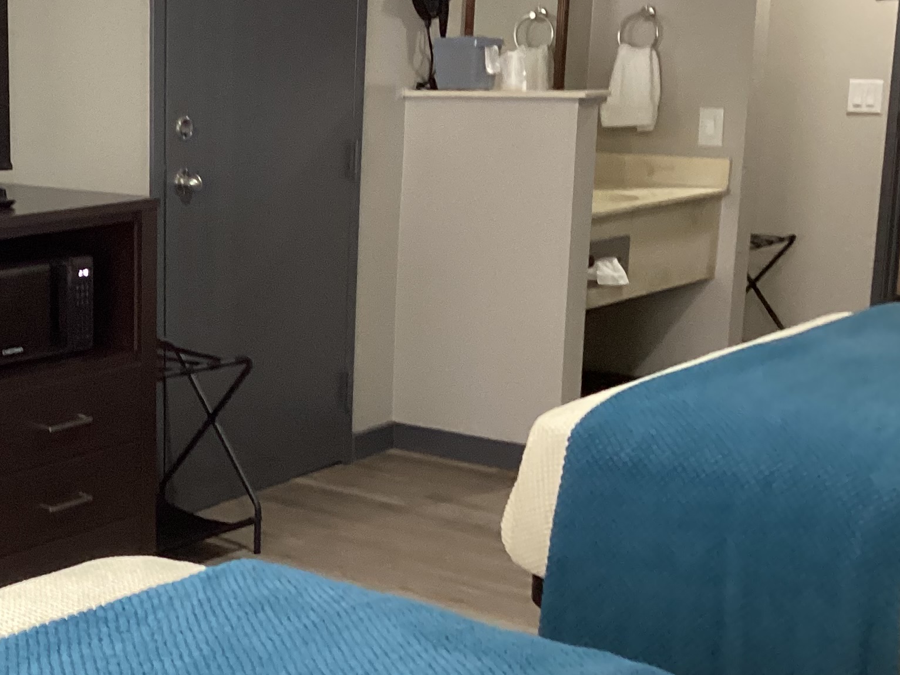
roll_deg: +0.6
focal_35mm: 66
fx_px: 1716
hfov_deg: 27.8
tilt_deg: -14.1
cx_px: 19
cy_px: 406
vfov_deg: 22.2
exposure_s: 1/40
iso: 250
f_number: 2.4
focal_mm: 3.3
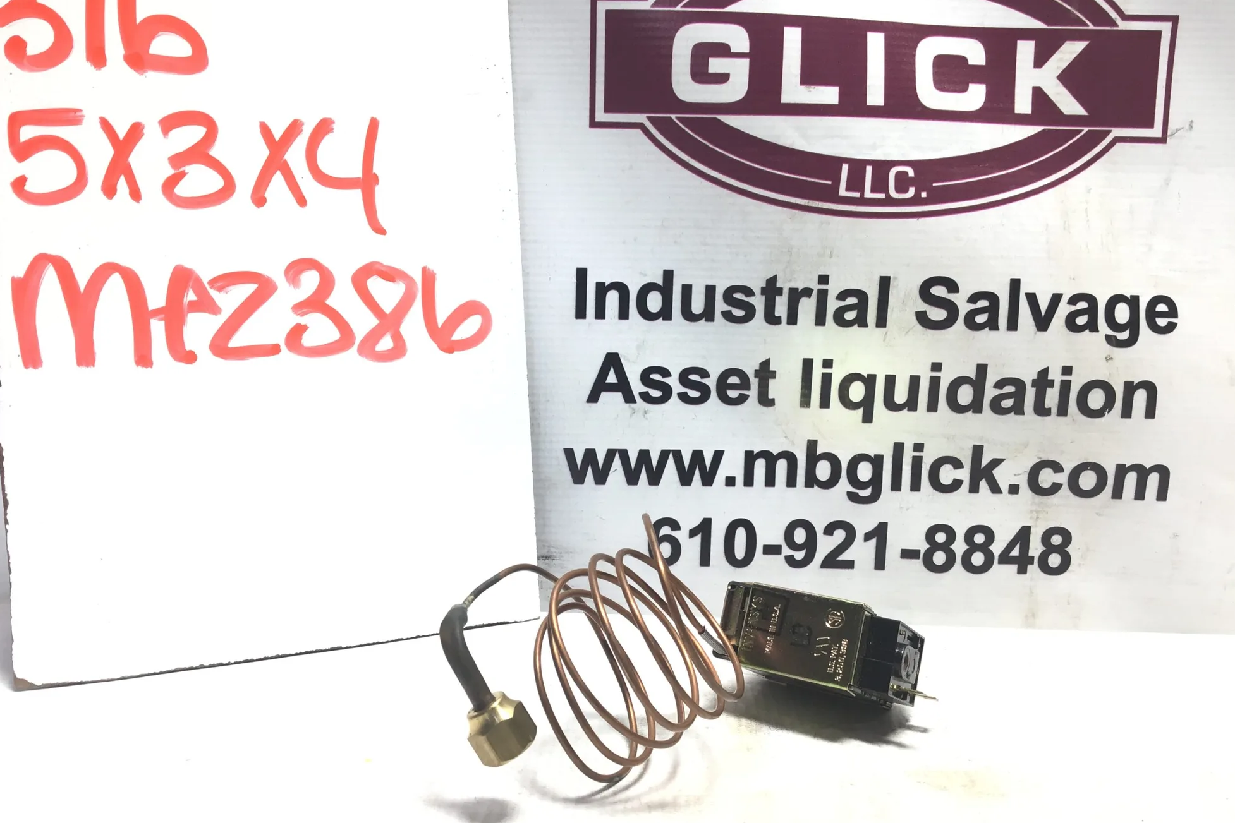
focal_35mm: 33
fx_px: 1132
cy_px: 393
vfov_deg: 40.0
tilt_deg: -7.5
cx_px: 612
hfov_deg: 57.2
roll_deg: -2.2
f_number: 2.4
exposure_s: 1/60
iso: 25
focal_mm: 3.3
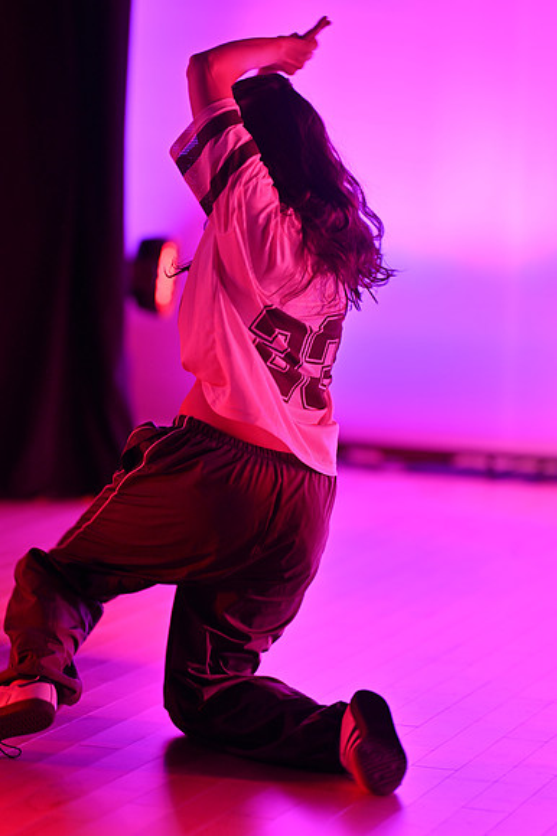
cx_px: 278
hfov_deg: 10.8
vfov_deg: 16.1
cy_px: 418
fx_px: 2951
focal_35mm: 127
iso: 64
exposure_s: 1/400
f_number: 1.2
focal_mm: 85
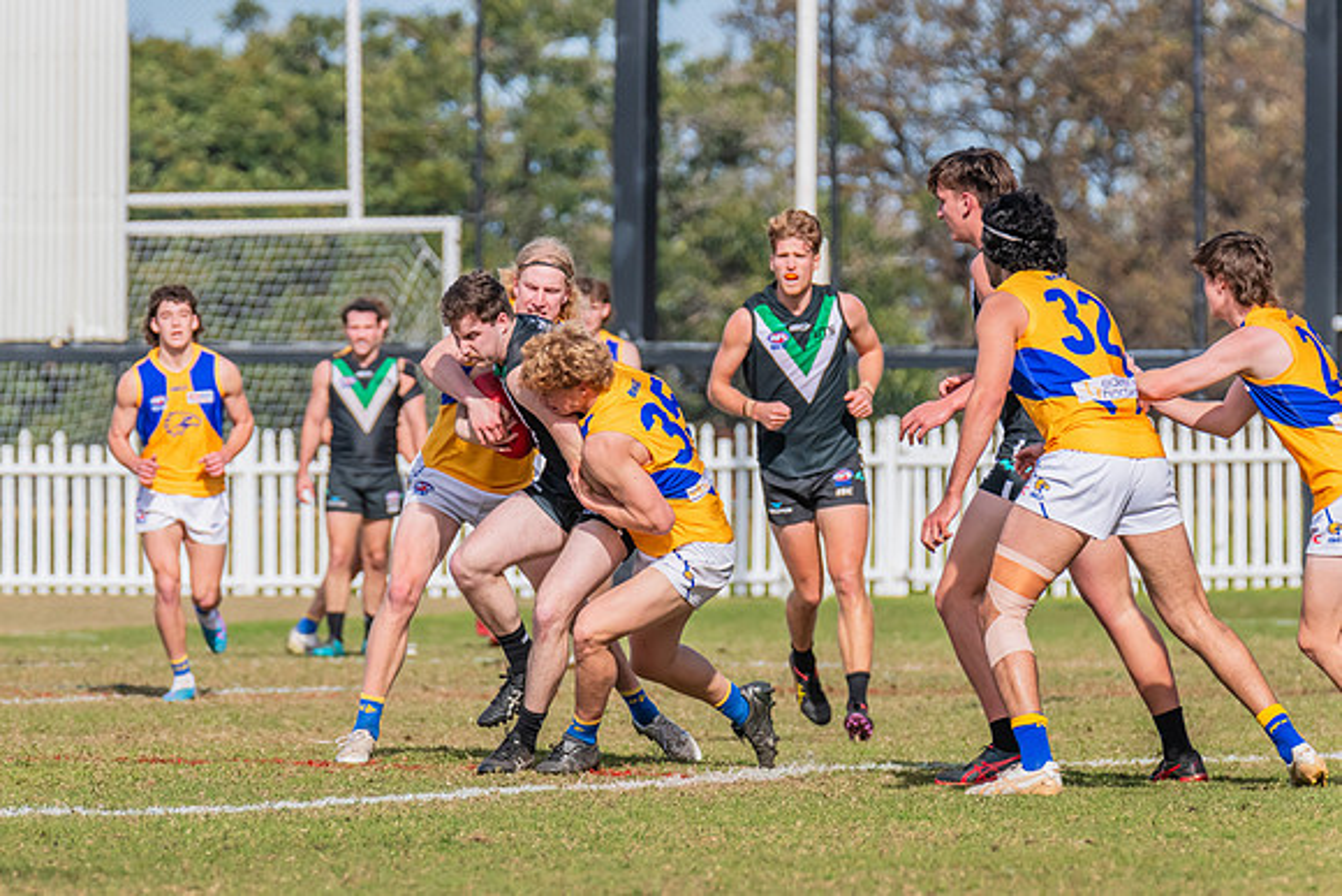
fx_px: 18739
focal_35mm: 503
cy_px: 439
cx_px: 524
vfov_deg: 2.7
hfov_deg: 4.1
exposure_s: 1/2000
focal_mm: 410
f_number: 10
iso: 800
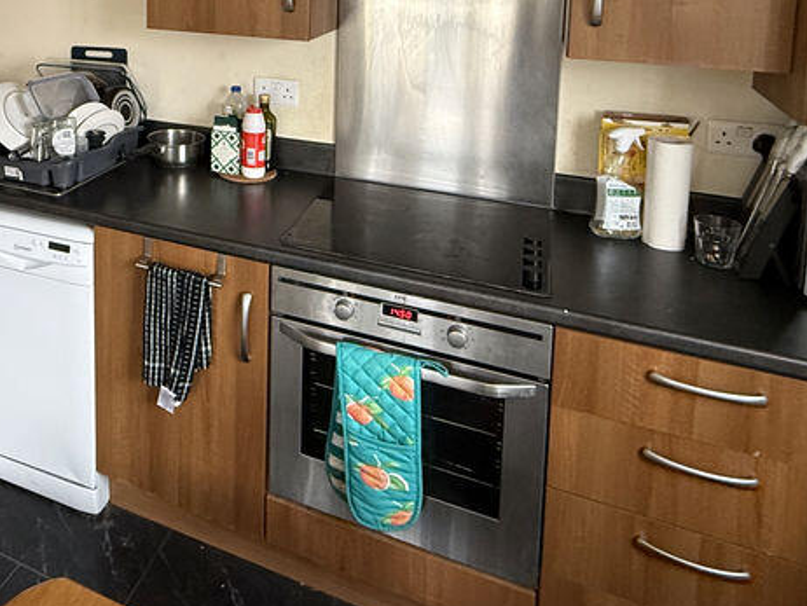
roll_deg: -0.5
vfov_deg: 40.4
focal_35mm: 31
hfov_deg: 55.0
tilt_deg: -4.8
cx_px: 182
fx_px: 723
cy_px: 14
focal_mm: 2.22
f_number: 2.2
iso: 320
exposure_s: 1/99
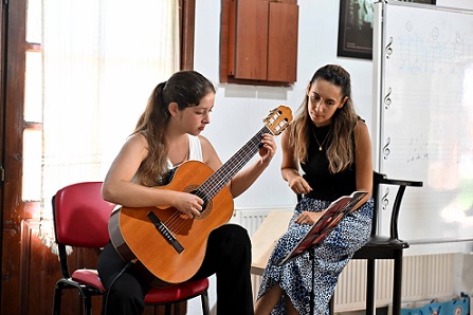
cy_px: 158
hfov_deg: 28.8
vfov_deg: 19.5
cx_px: 236
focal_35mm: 70
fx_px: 920
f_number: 2.8
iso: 1000
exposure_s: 1/80
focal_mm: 70
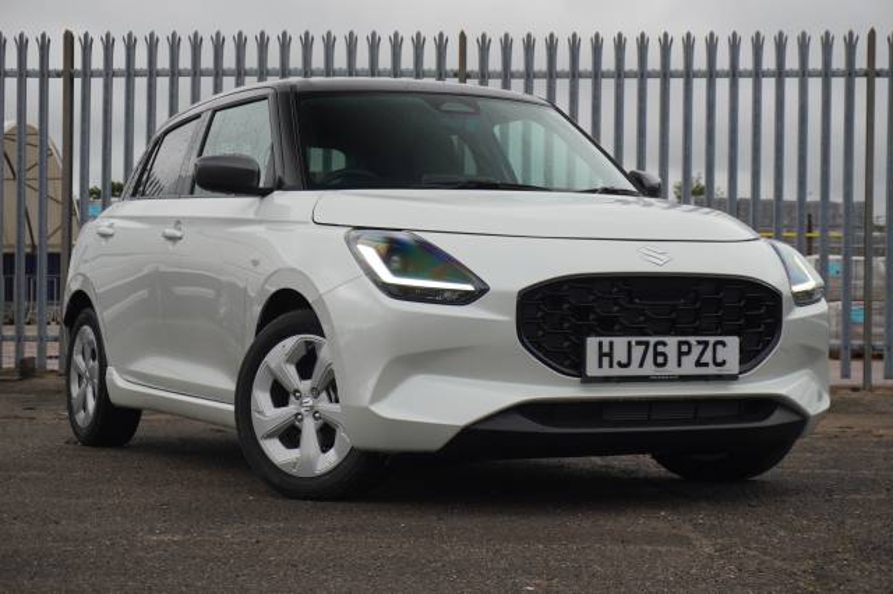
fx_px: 1859
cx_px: 446
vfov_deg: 18.2
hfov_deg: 27.0
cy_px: 297
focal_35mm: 75
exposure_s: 1/90
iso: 125
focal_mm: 50
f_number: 5.6
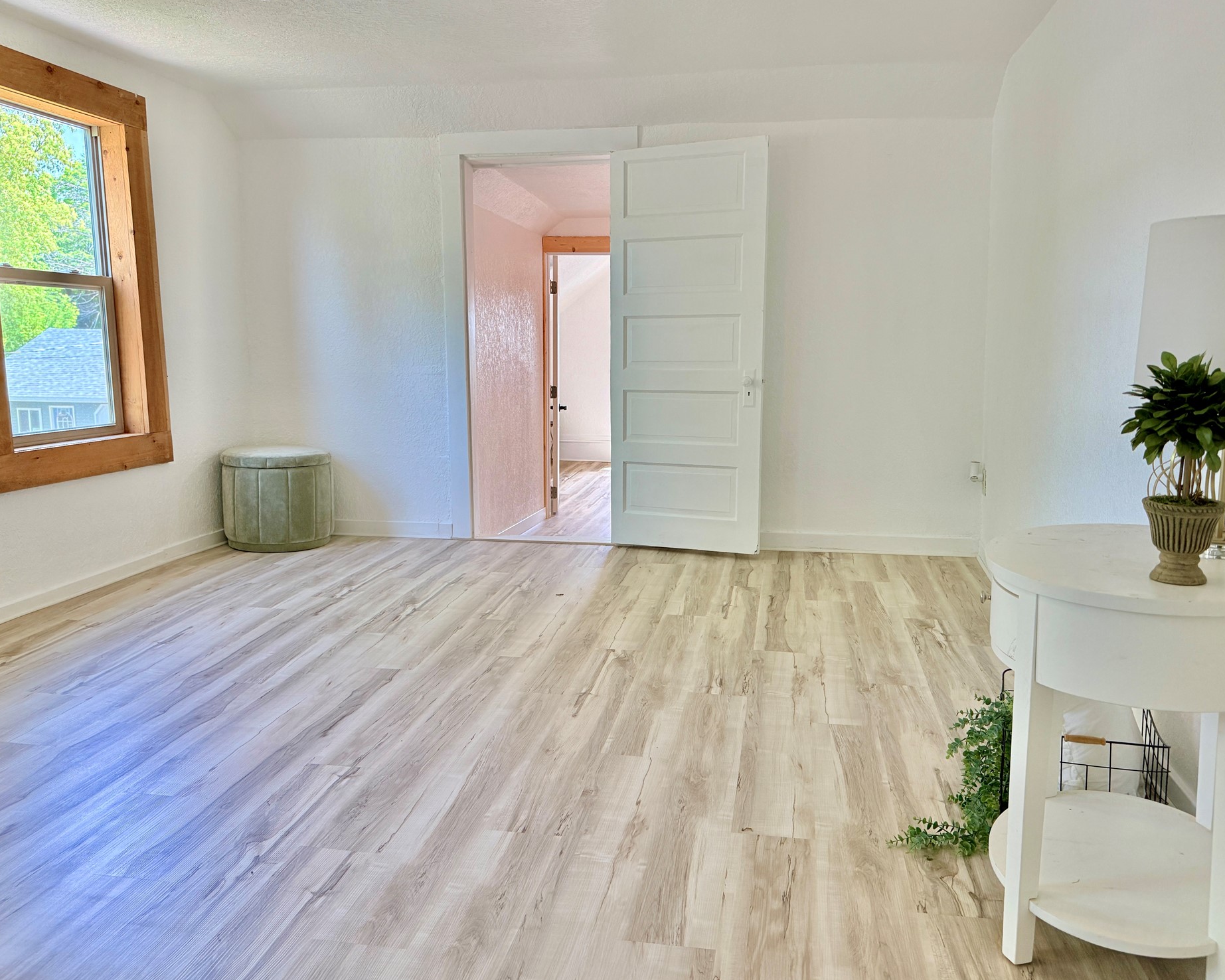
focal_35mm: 26
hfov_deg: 66.0
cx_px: 621
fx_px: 943
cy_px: 487
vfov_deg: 54.9
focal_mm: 6.76
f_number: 1.78
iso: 200
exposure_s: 1/240
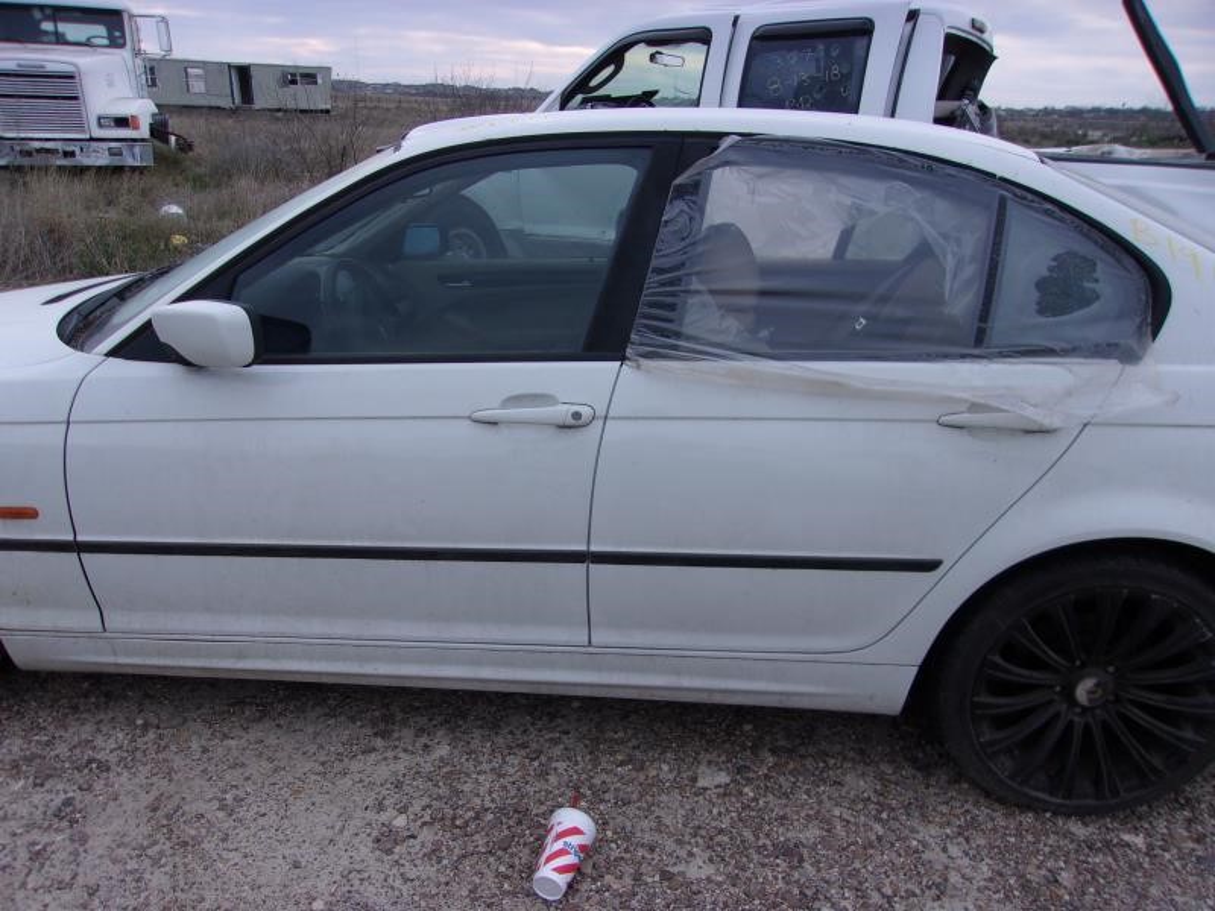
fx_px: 948
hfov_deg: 65.3
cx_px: 608
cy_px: 456
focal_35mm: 27
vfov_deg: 51.4
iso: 80
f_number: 3
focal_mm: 4.9
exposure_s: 1/340
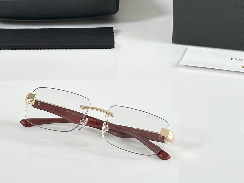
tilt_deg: -21.7
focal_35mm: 131
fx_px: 923
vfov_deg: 11.2
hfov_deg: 15.0
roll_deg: +1.3
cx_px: 86
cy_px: 6
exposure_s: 1/114
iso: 80
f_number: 1.78
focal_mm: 6.86
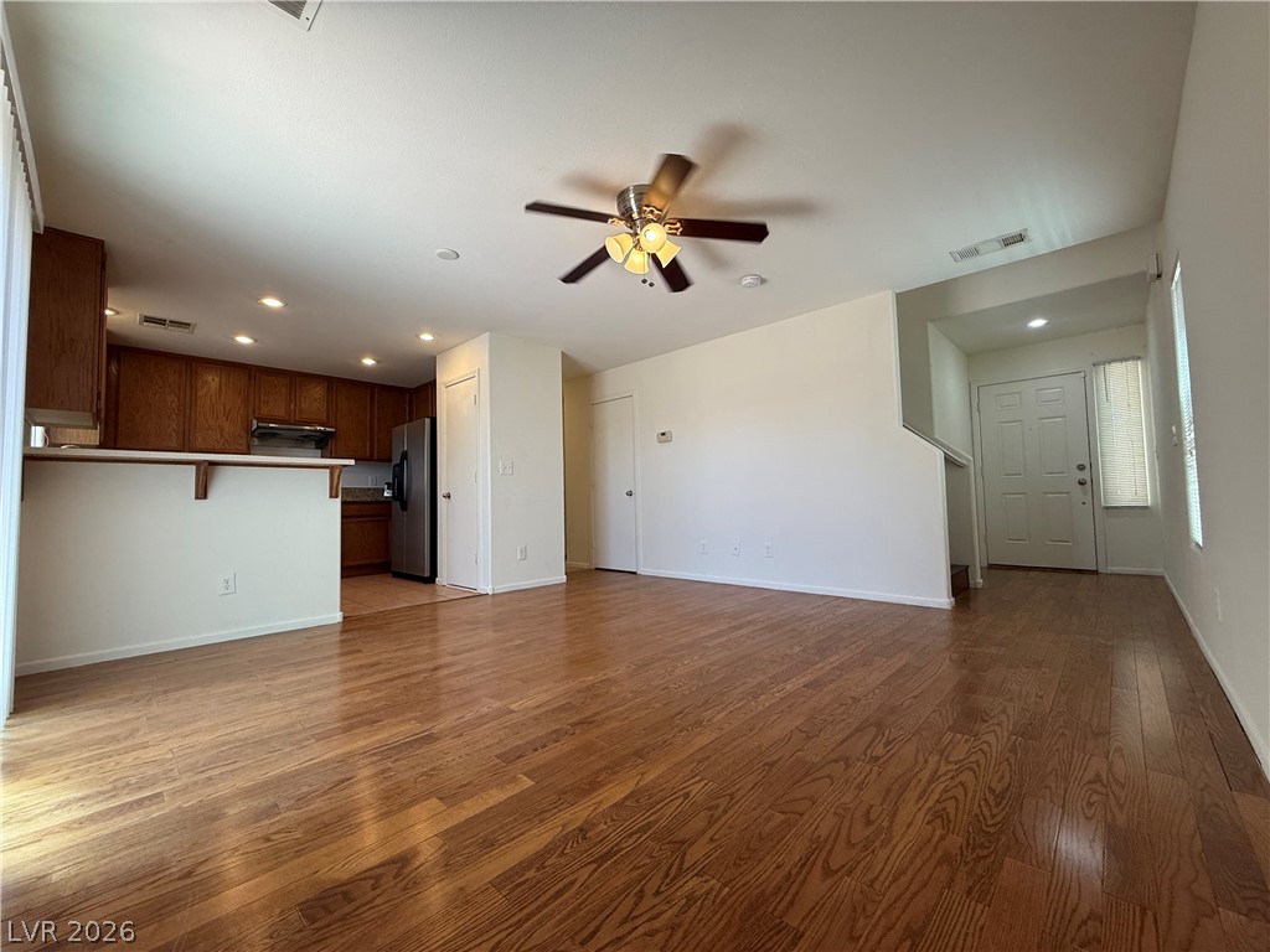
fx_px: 514
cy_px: 476
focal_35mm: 14
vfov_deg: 85.7
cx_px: 635
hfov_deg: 102.1
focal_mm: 2.22
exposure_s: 1/120
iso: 125
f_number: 2.2
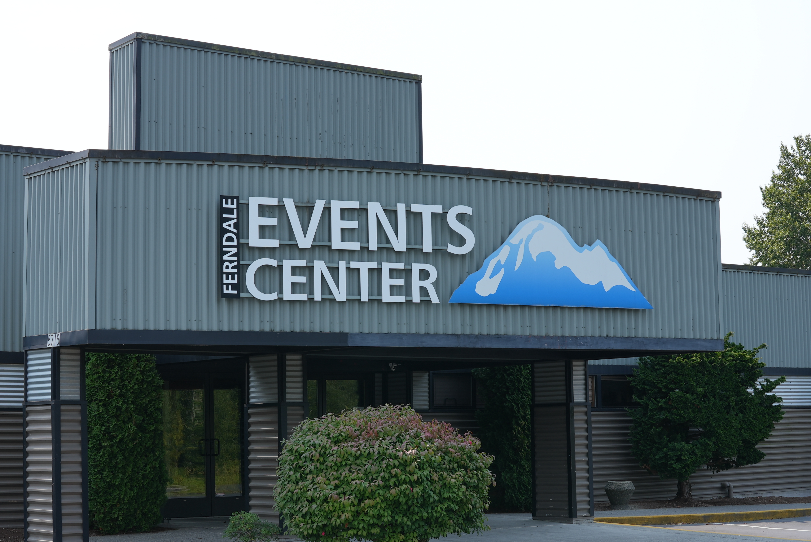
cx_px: 406
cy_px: 271
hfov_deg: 28.8
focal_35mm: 70
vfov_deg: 19.5
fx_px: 1578
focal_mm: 70
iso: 100
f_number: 14
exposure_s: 1/50
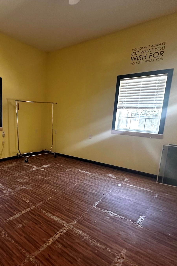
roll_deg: -1.4
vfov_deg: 78.4
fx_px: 162
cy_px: 144
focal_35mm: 22
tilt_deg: -9.0
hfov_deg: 54.9
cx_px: 47
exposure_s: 1/60
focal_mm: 2.22
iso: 320
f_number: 2.2
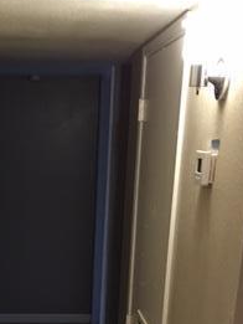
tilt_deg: -17.4
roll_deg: -1.5
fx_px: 664
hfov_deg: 20.5
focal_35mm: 71
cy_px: 379
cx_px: 50
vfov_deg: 25.0
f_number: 2.2
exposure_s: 1/15
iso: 100
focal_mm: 4.15
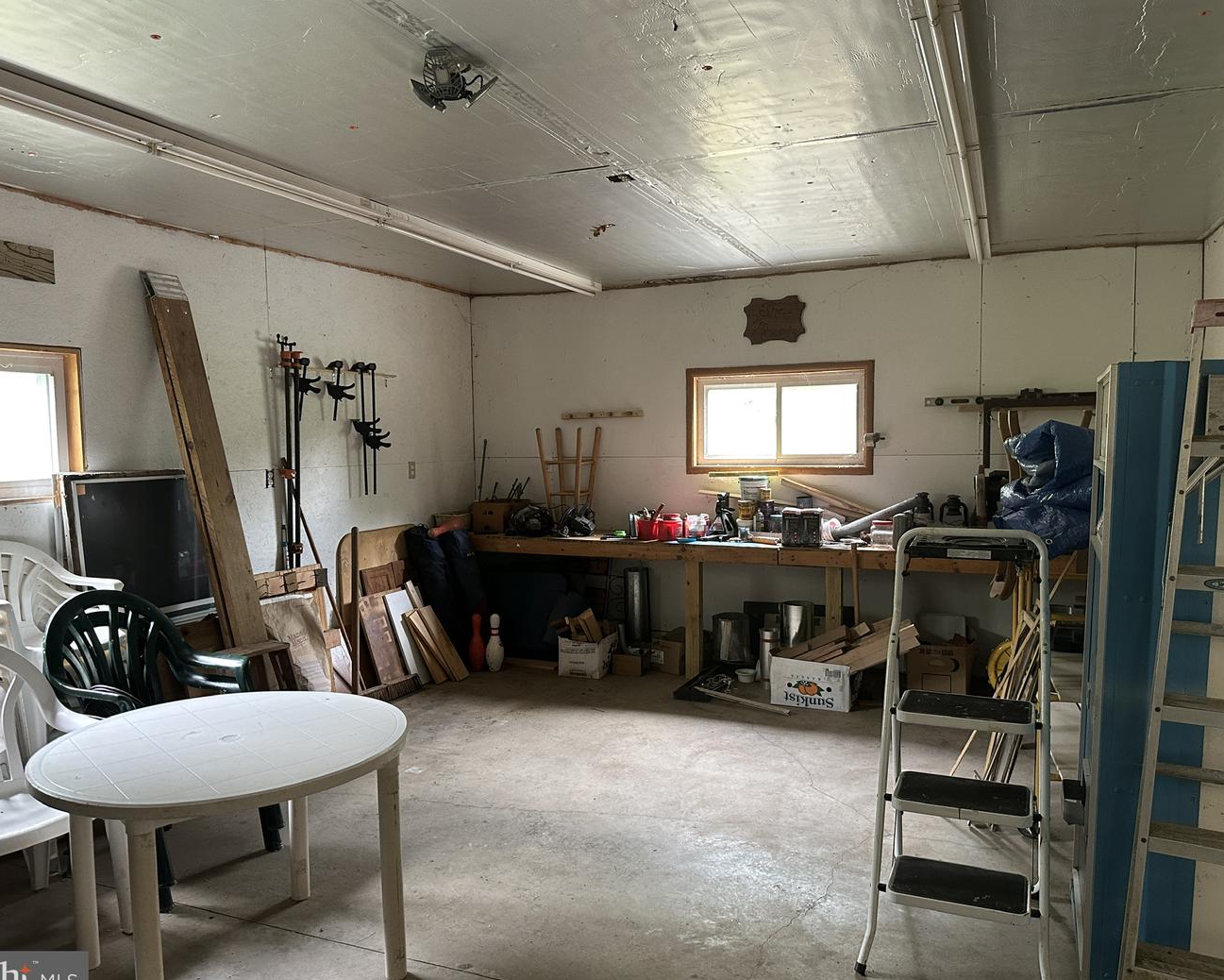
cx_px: 602
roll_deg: +1.6
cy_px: 496
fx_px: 942
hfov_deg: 66.0
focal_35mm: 26
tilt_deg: -3.2
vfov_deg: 54.9
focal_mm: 6.86
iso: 250
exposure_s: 1/60
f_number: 1.78
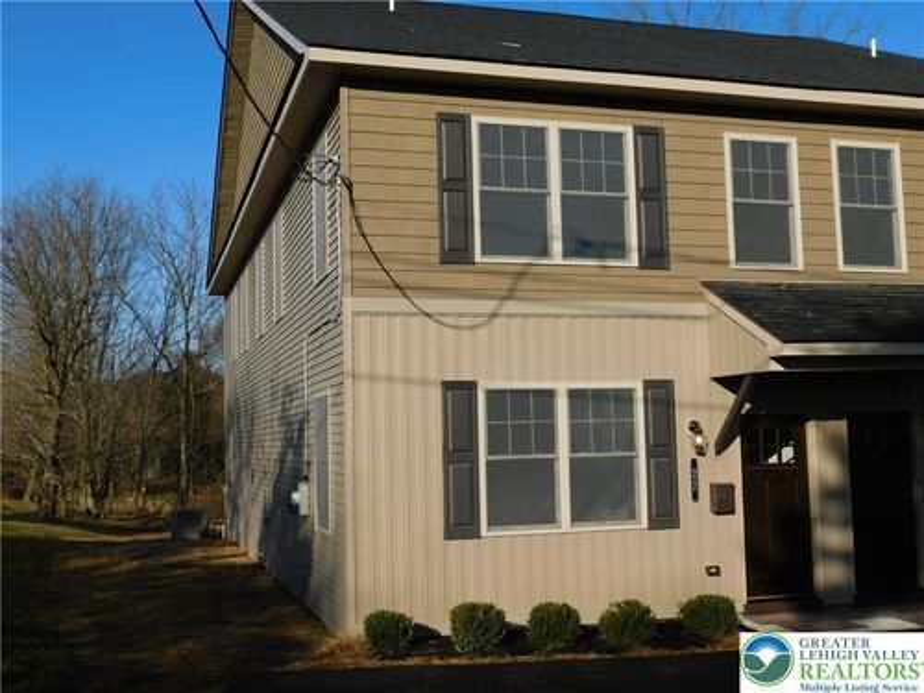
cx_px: 462
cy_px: 346
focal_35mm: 40
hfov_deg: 46.8
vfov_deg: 36.0
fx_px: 1068
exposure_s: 1/500
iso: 125
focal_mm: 7.1
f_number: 7.2
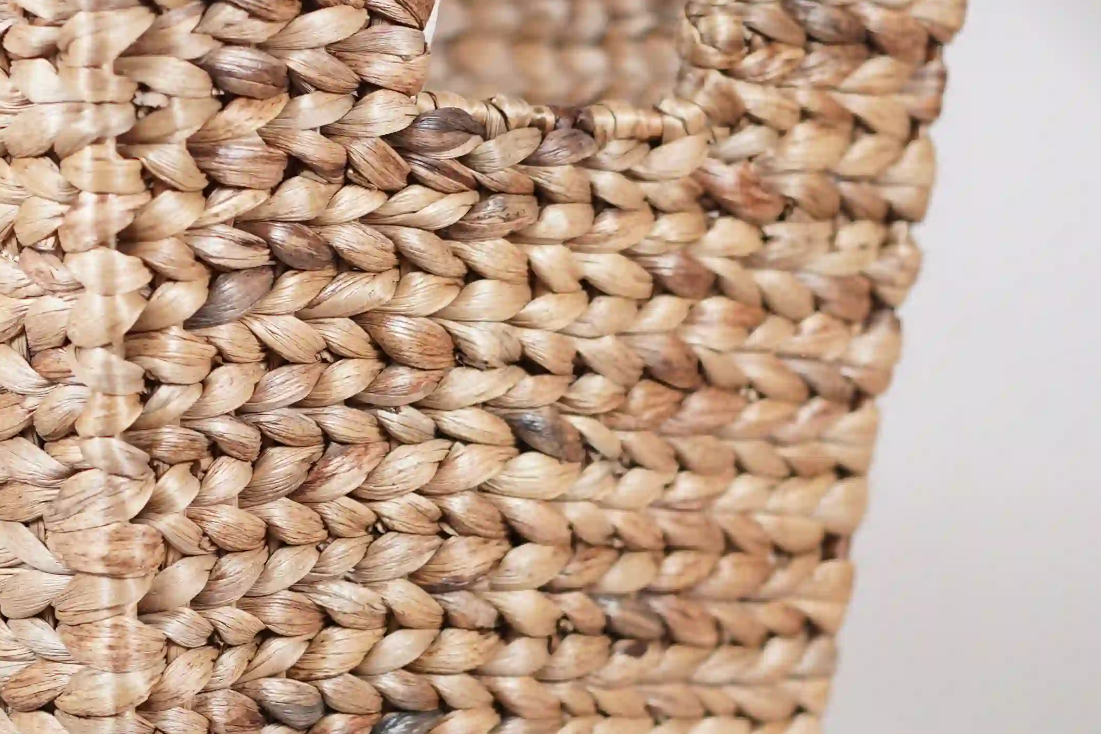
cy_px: 730
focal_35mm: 156
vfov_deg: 8.7
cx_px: 27
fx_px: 4771
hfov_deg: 13.0
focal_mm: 55
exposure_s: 1/100
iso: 160
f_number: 2.2
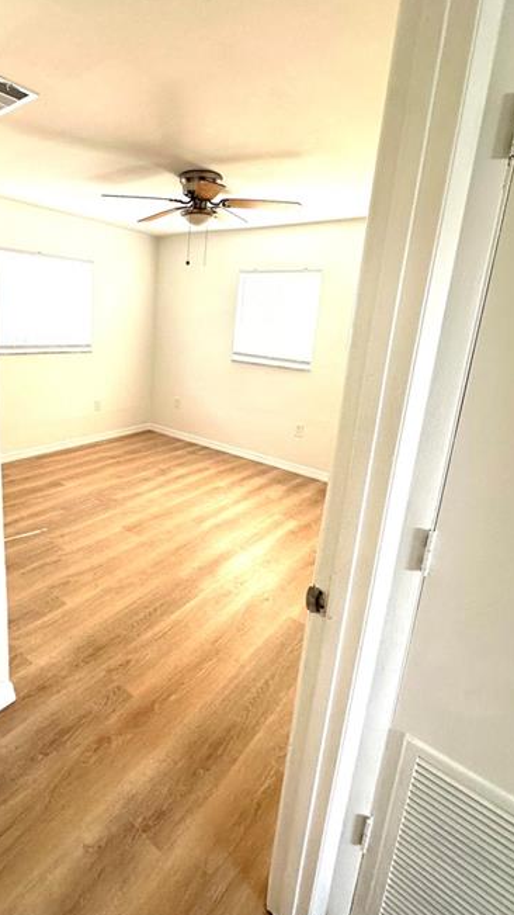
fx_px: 436
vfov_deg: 92.5
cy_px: 419
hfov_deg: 59.6
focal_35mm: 18
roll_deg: -4.8
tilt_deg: -13.4
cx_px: 173
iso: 100
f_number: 2.2
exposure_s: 1/99
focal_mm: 2.22
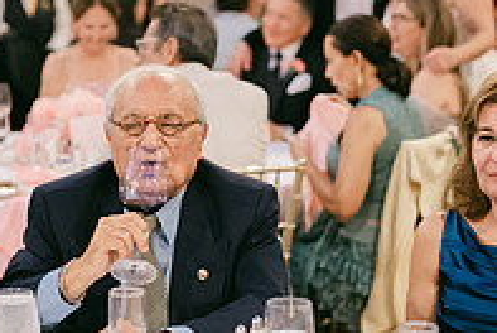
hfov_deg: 19.7
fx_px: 1424
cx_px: 174
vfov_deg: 13.3
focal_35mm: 103
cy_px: 180
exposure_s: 1/250
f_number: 1.2
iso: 2000
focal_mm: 35
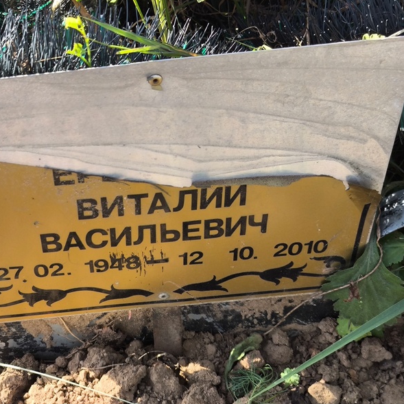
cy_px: 203
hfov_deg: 28.4
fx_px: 792
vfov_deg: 28.6
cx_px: 133
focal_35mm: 60
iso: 50
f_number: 1.7
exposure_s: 1/266
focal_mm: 4.71
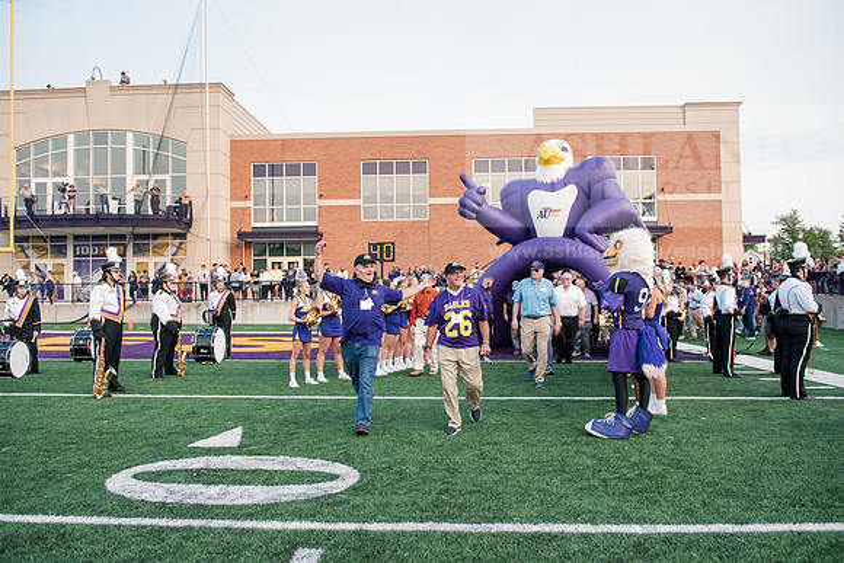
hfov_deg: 67.4
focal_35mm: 27
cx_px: 422
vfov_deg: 48.0
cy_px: 282
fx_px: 633
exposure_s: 1/400
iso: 640
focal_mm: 27
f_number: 4.5
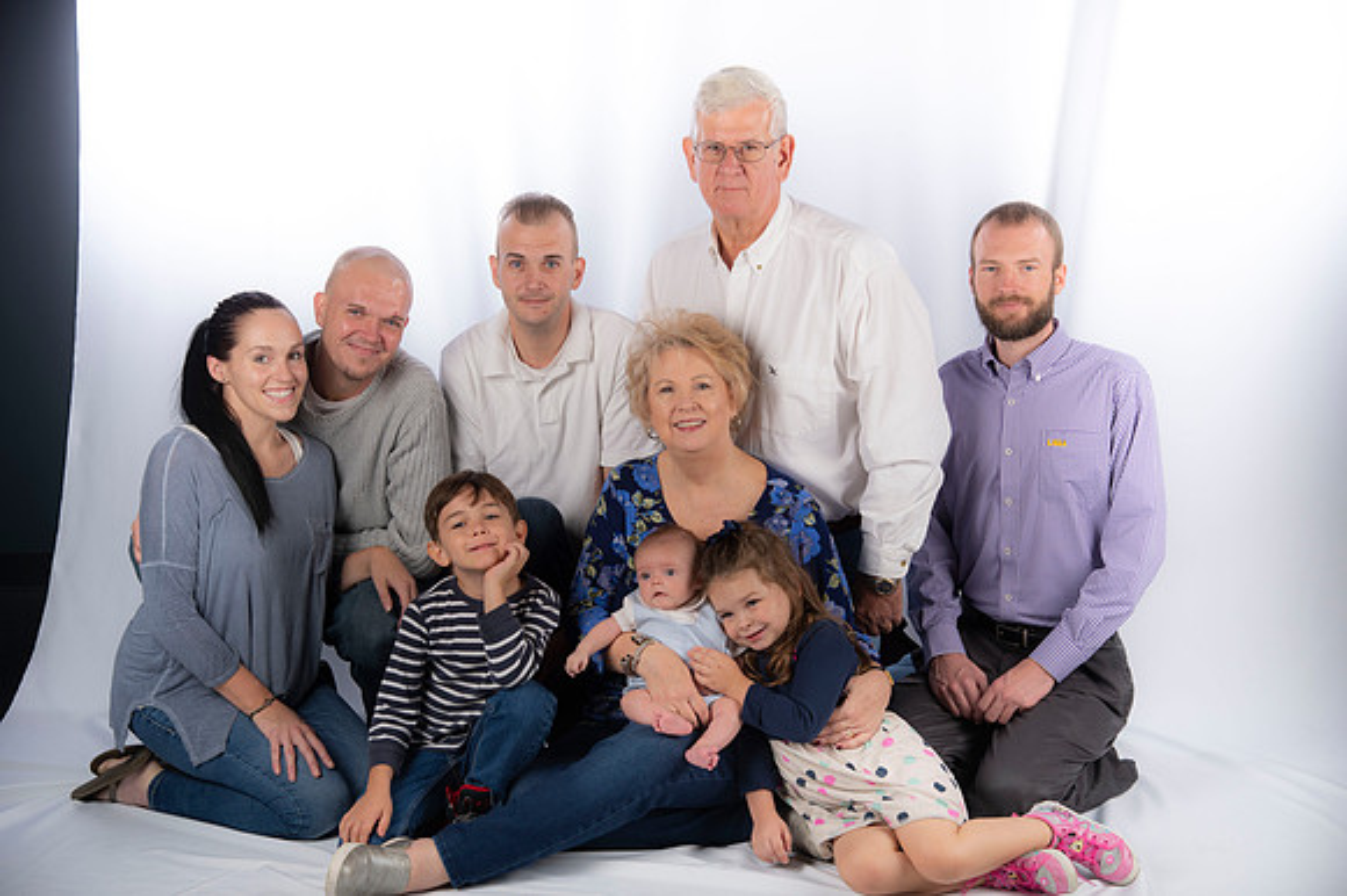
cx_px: 674
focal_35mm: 65
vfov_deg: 20.9
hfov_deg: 31.0
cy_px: 448
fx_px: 2431
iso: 100
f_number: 5.6
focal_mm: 65
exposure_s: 1/200
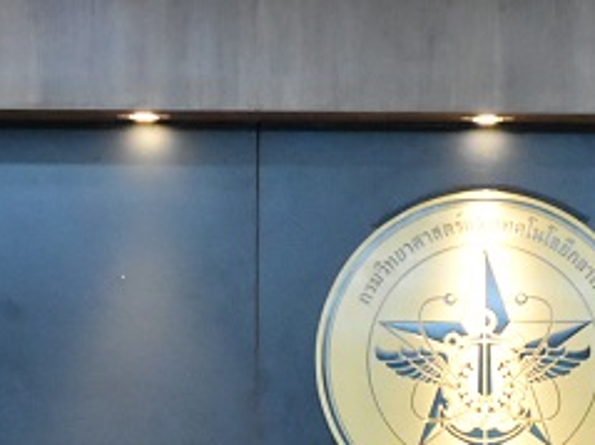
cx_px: 466
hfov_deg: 6.1
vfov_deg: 4.5
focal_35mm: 326
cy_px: 661
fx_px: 5601
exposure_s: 1/100
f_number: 5
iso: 5000
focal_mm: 60
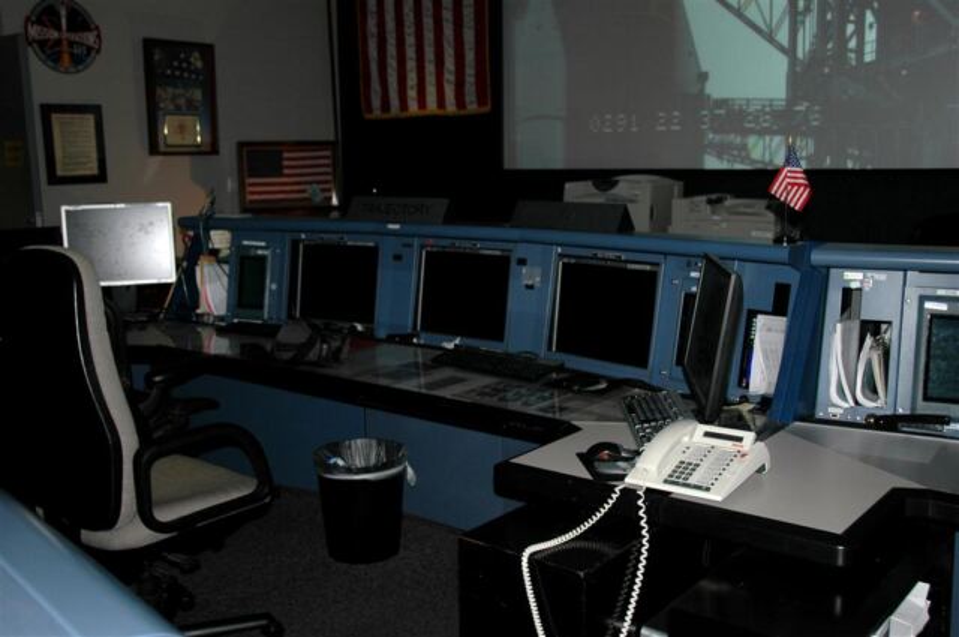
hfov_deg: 53.2
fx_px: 958
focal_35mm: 36
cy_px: 318
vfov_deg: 36.8
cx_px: 480
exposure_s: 1/60
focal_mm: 24
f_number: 4
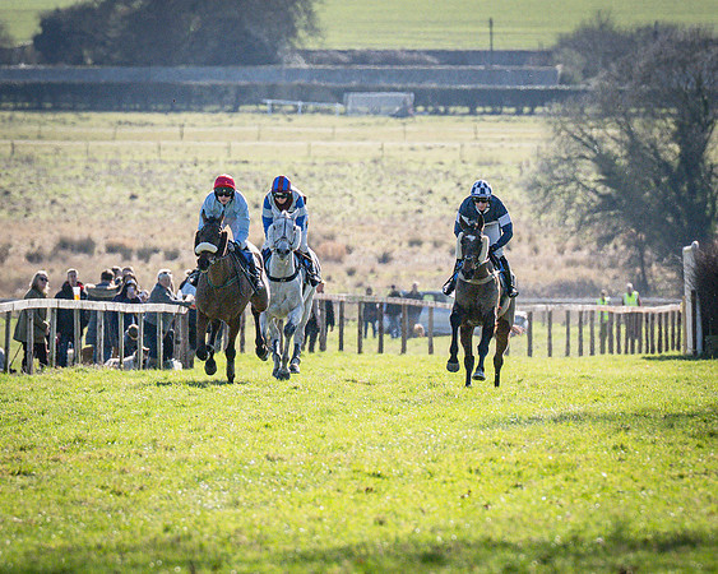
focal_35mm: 564
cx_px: 236
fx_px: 11971
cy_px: 247
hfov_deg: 3.4
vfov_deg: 2.7
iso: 400
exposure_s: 1/6400
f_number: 4
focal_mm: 200
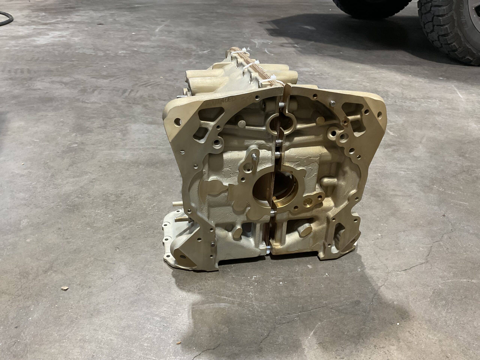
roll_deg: -1.8
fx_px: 402
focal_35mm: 29
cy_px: 180
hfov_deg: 61.7
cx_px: 240
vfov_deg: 48.2
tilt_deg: -29.6
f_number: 1.8
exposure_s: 1/60
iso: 160
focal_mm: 3
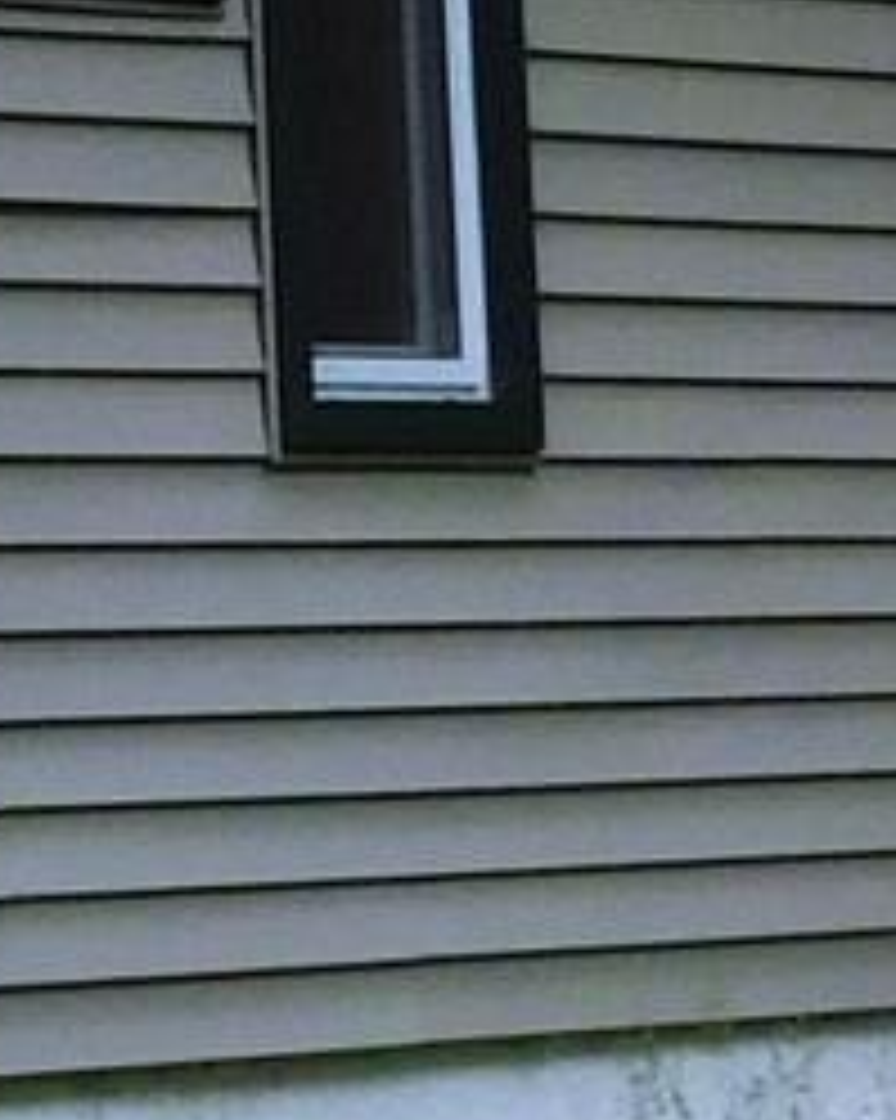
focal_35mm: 289
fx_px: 9586
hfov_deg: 4.9
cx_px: -2517
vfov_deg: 6.7
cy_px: 54
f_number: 3.5
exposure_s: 1/400
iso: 125
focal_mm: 6.3
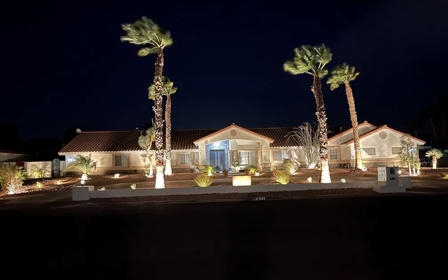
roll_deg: +1.1
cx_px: 221
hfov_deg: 66.5
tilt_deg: +0.5
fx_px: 342
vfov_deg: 44.4
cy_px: 160
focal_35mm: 28
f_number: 1.6
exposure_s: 1/9
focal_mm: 5.1
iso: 800
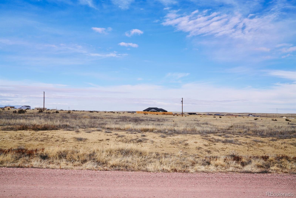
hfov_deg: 63.6
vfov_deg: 45.0
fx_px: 239
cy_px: 99
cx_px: 148
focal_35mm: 29
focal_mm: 29
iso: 100
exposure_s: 1/125
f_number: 14
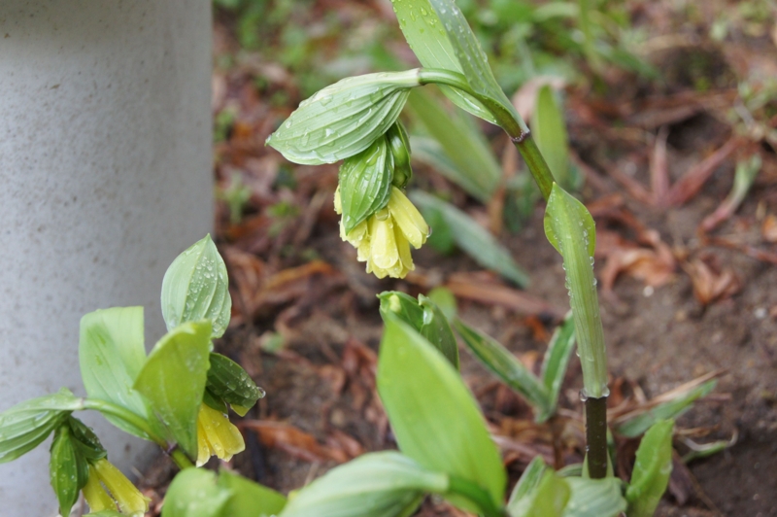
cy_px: 258
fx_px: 1779
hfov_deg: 24.6
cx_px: 388
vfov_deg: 16.5
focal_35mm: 82
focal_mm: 55
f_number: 5.6
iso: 800
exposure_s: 1/100
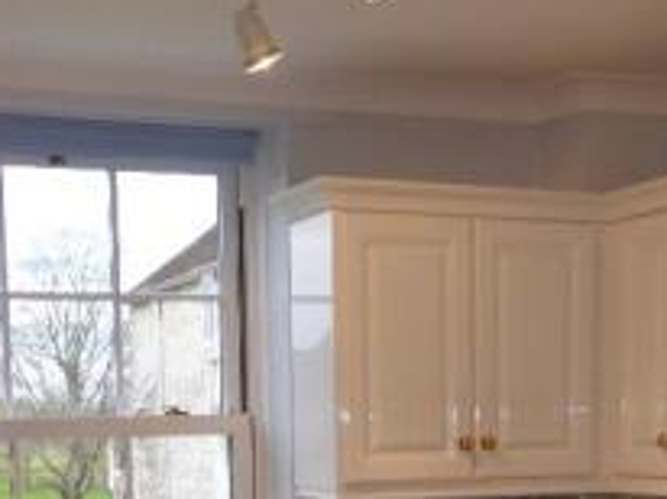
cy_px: 640
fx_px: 1309
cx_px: 280
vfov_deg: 19.9
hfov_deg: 28.5
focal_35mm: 68
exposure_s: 1/60
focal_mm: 4.3
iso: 200
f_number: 3.3
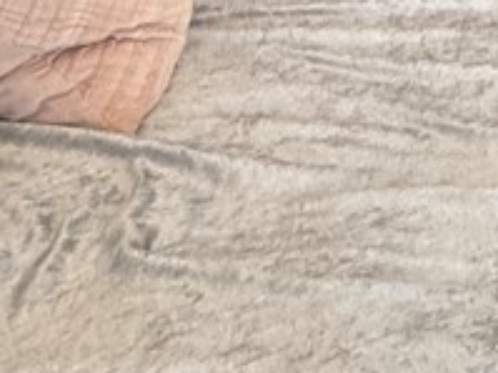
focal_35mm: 72
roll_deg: -2.1
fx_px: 1035
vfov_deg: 16.0
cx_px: 773
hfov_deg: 21.9
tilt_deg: -12.1
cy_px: -370
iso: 500
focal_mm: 2.22
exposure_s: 1/60
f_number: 2.2
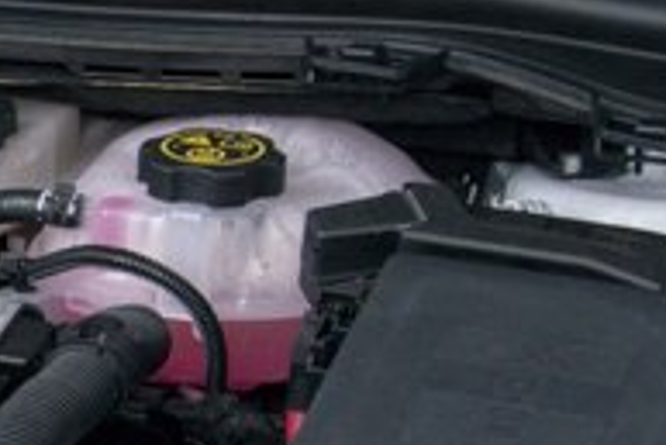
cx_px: -528
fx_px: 3443
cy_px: 350
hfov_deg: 10.4
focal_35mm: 186
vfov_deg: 7.4
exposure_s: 1/60
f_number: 13
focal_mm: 35
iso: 640
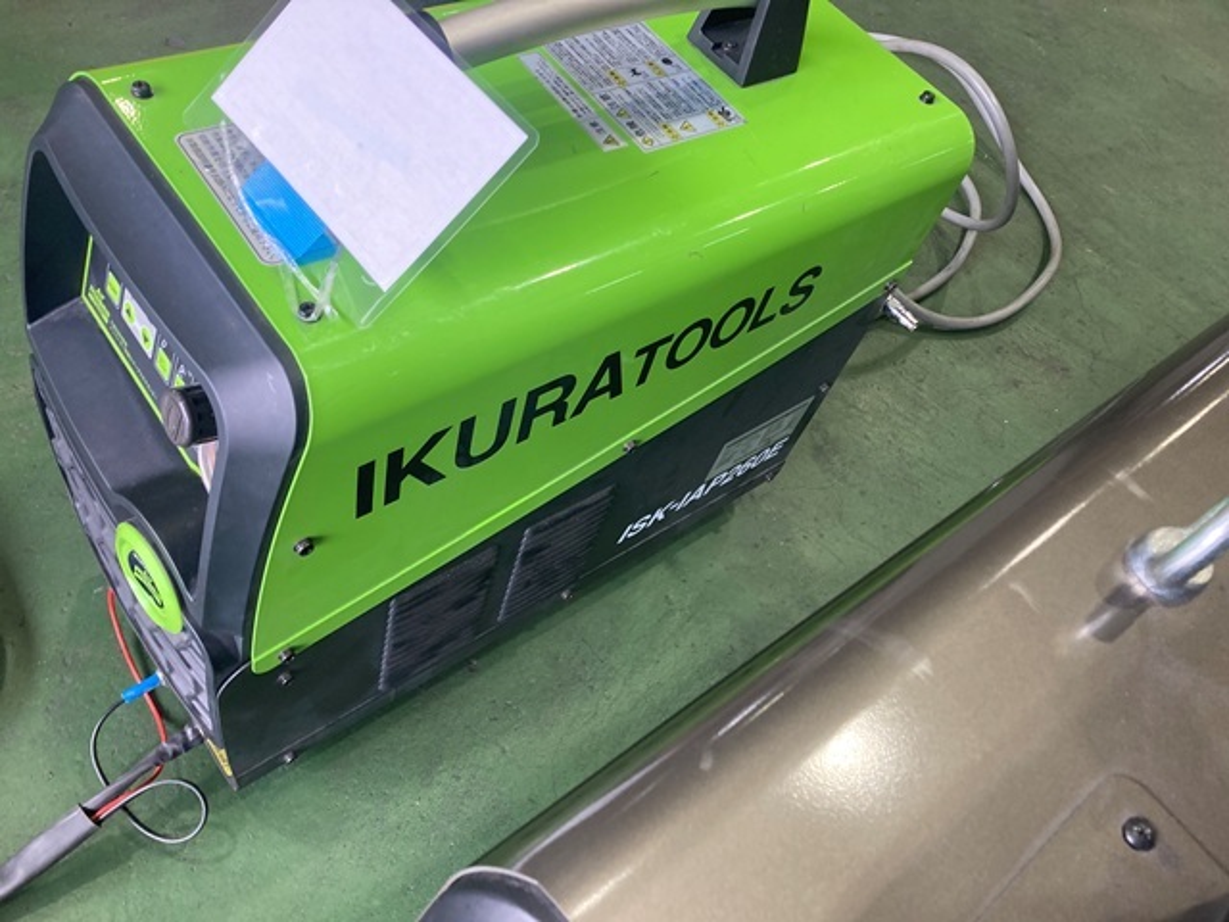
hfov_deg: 63.4
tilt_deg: -52.8
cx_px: 614
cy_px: 461
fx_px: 994
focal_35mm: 28
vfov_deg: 49.7
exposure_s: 1/99
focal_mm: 3.99
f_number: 1.8
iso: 80
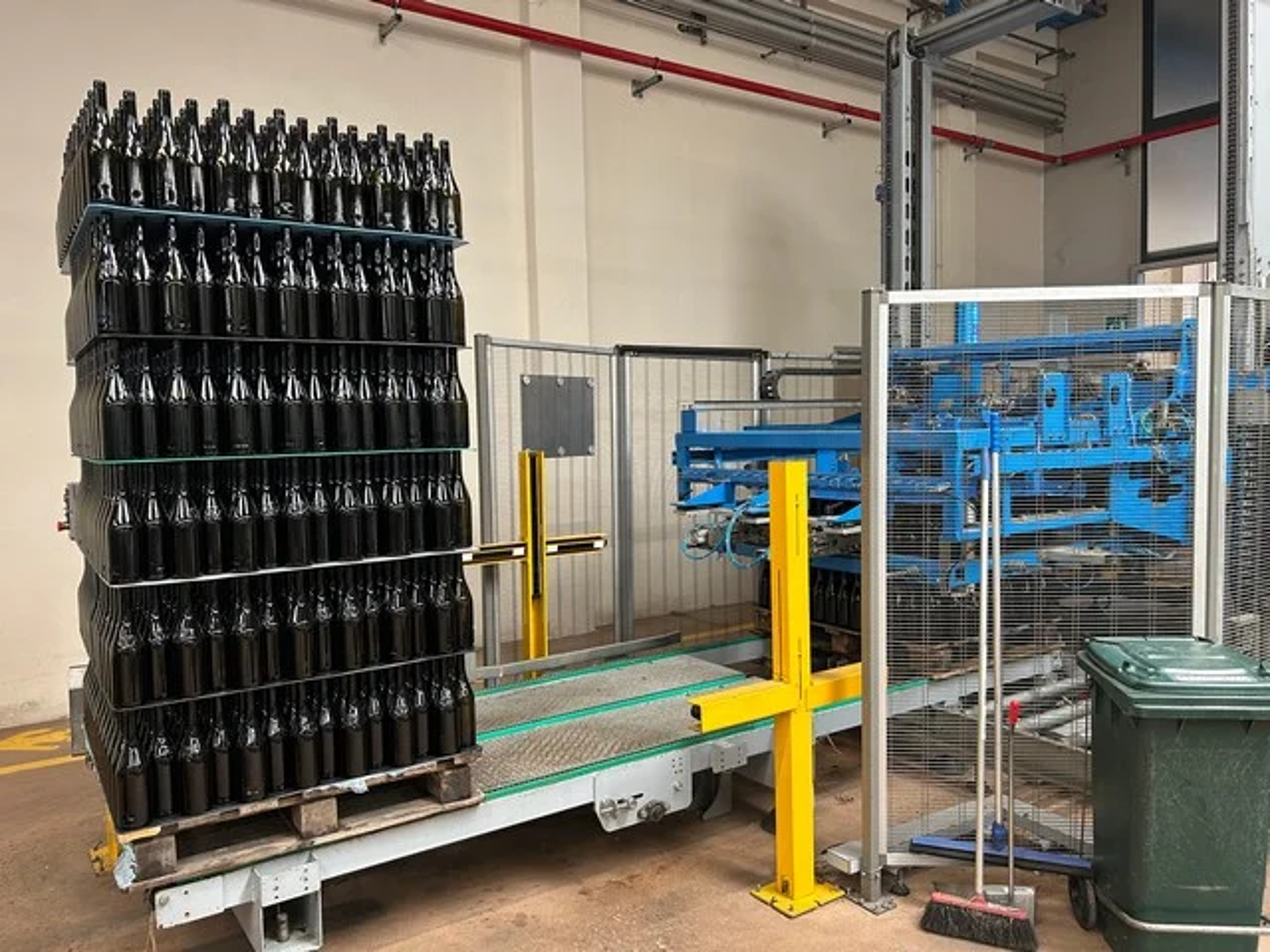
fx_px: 954
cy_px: 476
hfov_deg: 67.3
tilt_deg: -3.1
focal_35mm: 26
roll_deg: +1.6
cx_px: 635
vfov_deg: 53.1
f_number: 1.5
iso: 100
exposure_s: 1/50
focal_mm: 5.7
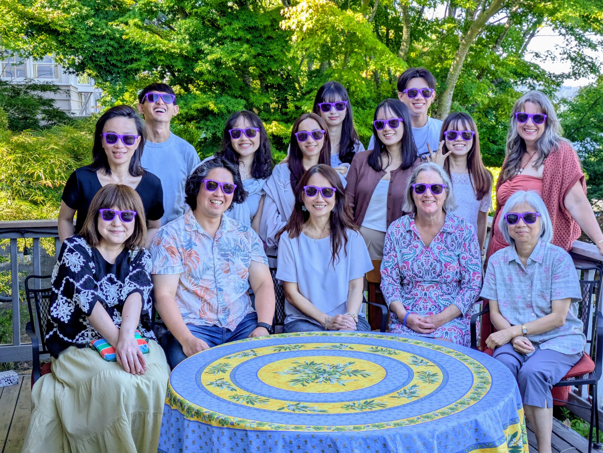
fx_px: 889
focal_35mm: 51
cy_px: 226
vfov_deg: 28.6
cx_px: 302
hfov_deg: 37.5
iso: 41
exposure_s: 1/208
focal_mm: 5.43
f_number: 1.89
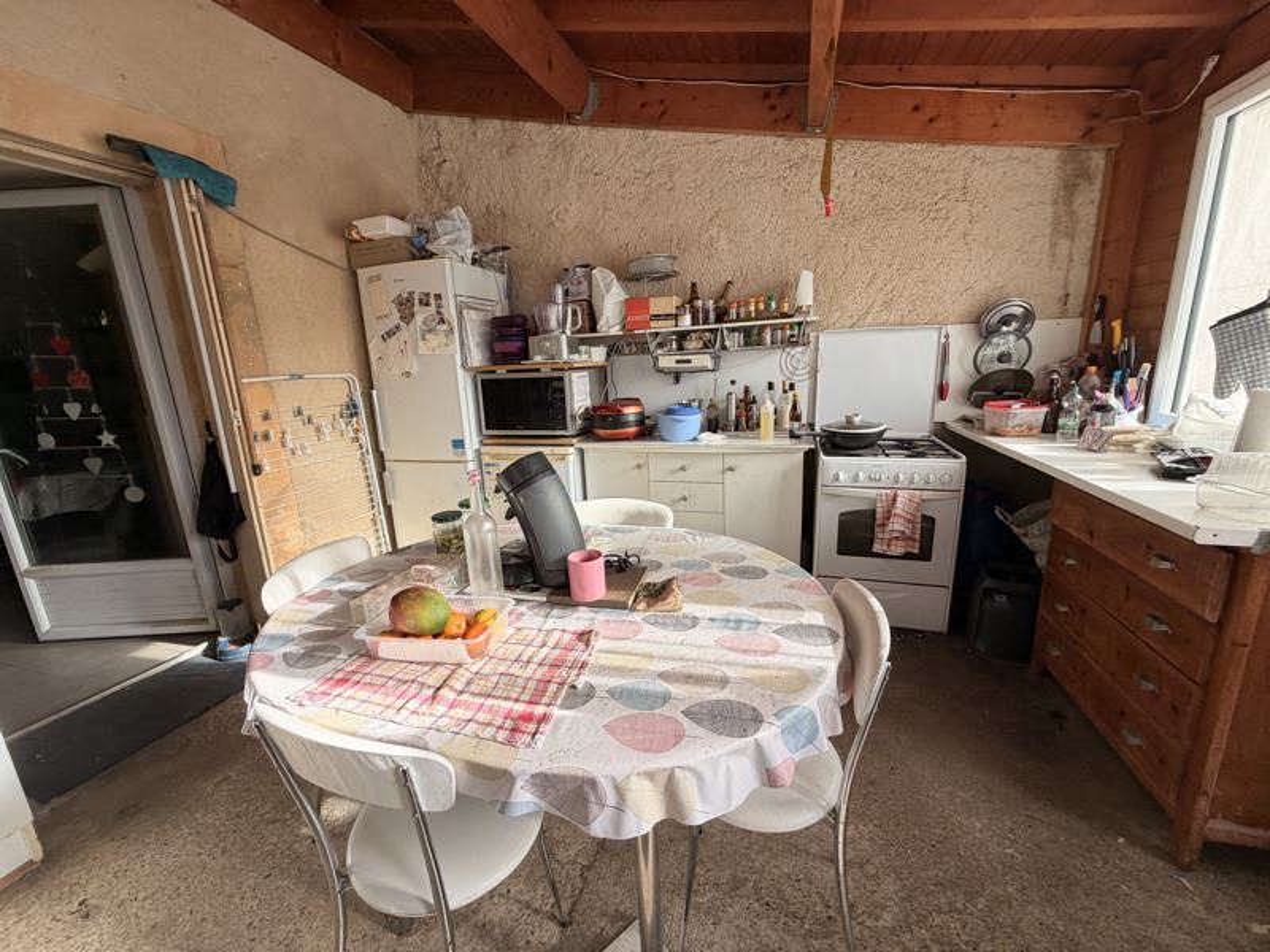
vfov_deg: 85.7
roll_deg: +3.8
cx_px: 635
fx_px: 514
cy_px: 476
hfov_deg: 102.1
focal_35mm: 14
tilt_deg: -10.3
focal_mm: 2.22
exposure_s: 1/121
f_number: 2.2
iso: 50
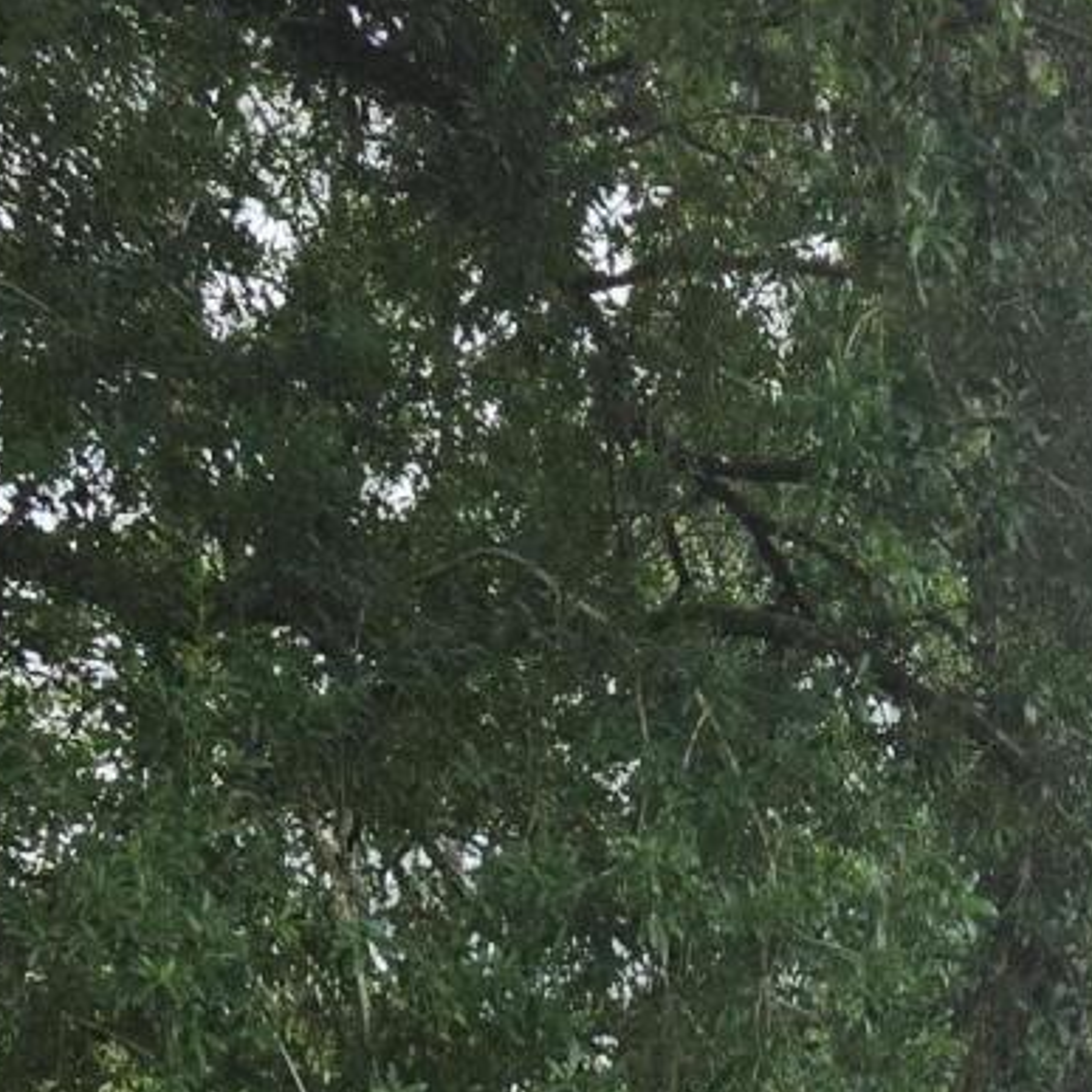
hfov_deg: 16.5
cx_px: 855
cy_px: 2207
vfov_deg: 13.9
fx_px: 3747
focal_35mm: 105
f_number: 1.8
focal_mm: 5.4
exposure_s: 1/2921
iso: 64
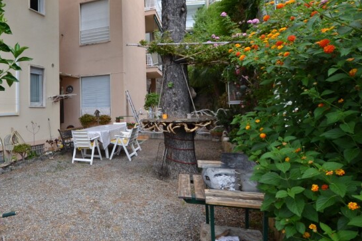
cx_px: 100
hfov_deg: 74.1
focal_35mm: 22
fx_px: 221
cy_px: 102
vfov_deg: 56.9
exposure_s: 1/125
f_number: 6.3
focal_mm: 10
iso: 100
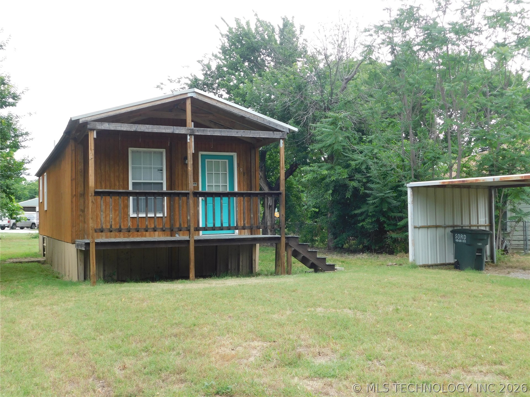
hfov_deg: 51.4
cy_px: 198
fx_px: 551
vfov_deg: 39.7
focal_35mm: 36
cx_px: 265
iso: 125
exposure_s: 1/200
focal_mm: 6.3
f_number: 3.5
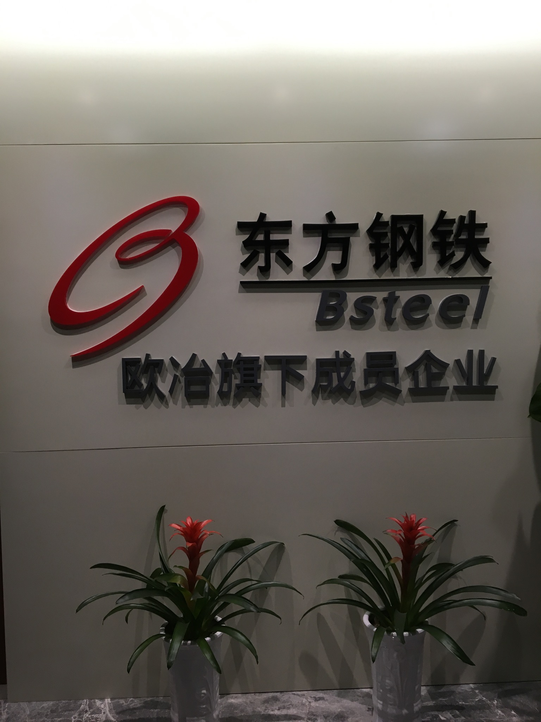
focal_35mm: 29
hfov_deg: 48.2
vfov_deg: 61.7
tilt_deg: -1.5
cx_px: 270
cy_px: 361
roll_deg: +2.6
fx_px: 604
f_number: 2.2
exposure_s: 1/33
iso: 80
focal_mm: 4.15
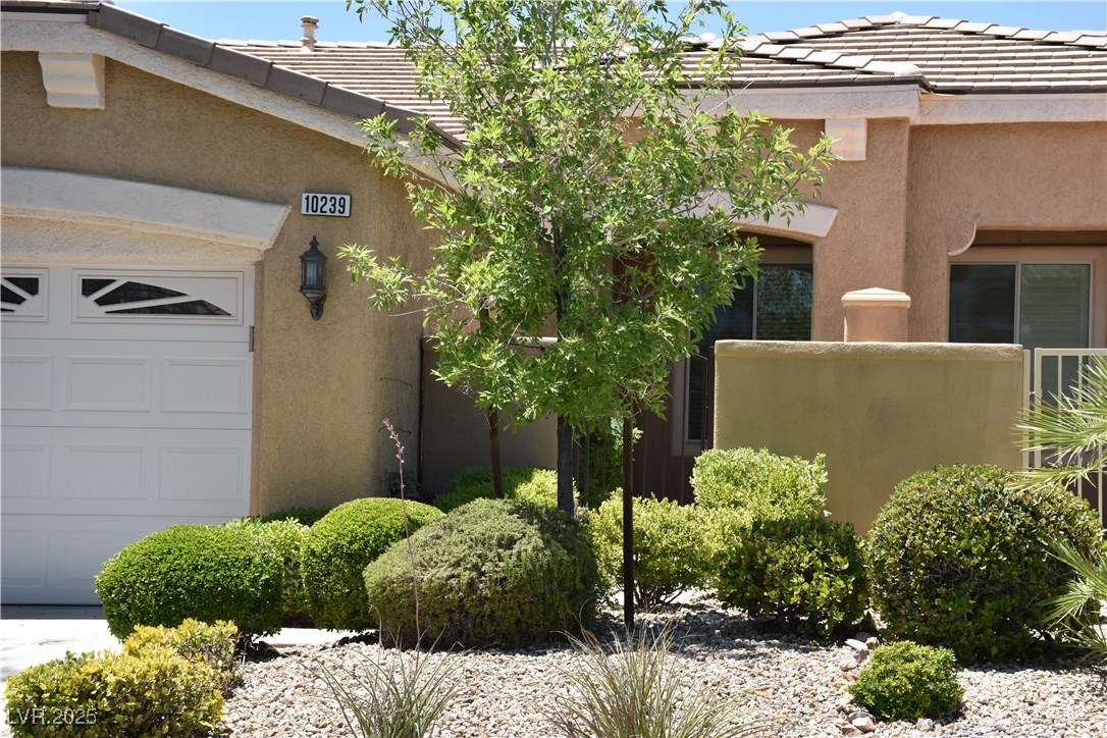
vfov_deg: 16.3
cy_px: 369
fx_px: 2583
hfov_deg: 24.2
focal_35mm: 84
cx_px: 554
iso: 200
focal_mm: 56
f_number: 9
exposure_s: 1/320
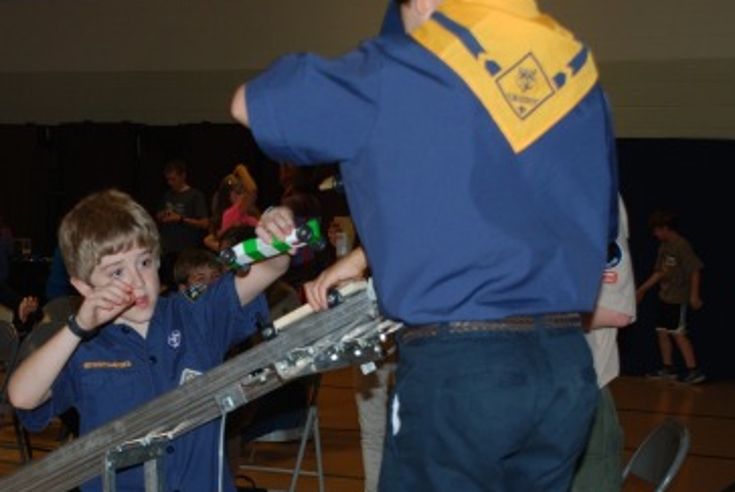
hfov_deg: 24.7
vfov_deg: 16.6
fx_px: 1674
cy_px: 389
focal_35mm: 82
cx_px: 275
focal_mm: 31
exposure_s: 1/60
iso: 200
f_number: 4.2
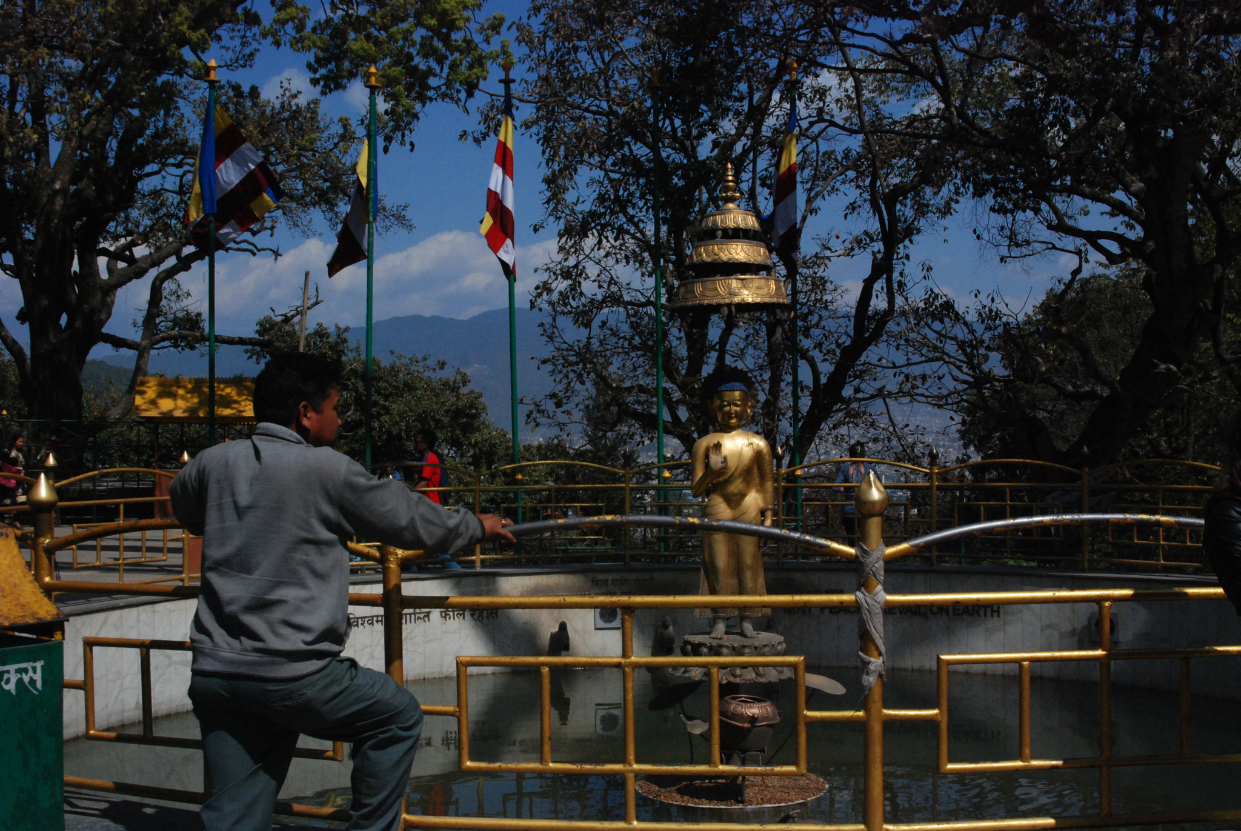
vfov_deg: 32.0
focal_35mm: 42
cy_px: 416
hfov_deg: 46.3
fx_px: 1450
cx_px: 620
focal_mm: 28
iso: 1000
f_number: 18
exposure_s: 1/1250
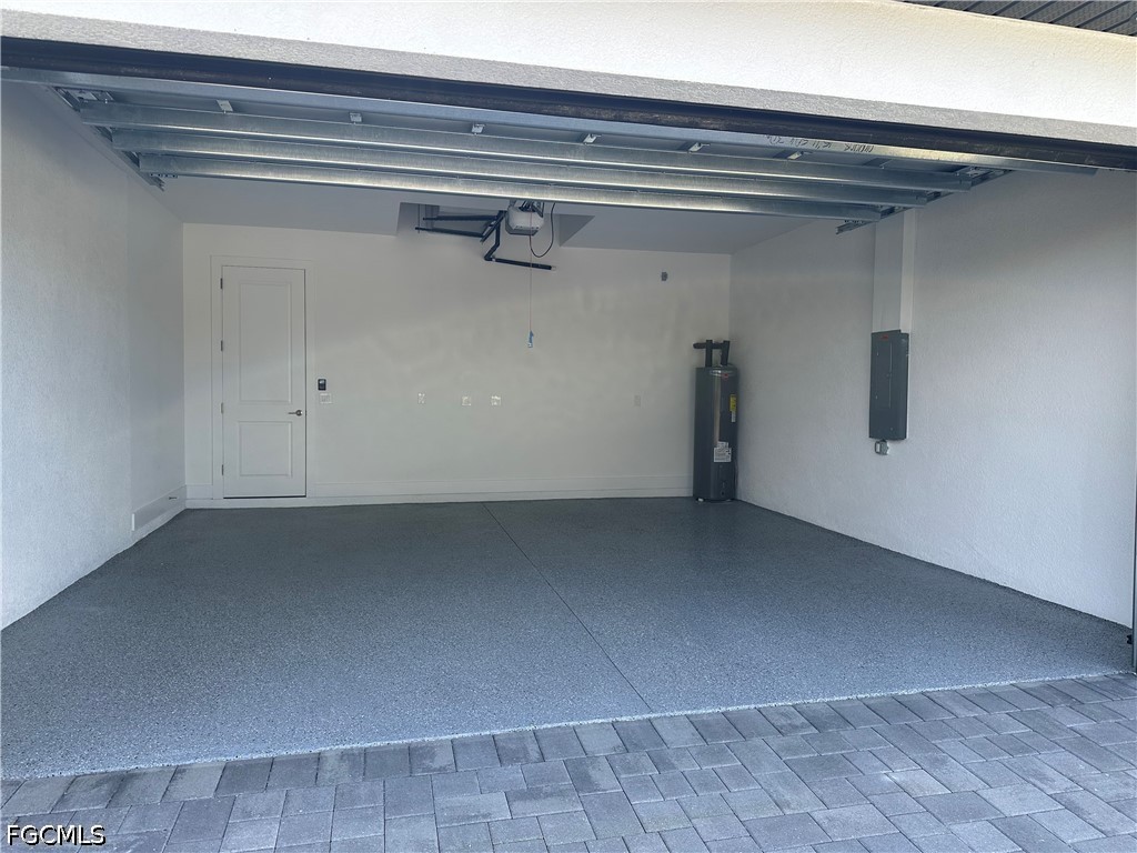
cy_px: 426
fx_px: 788
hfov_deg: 71.6
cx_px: 568
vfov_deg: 56.8
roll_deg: +0.7
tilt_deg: -0.7
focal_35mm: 24
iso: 80
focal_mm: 6.86
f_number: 1.78
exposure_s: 1/903
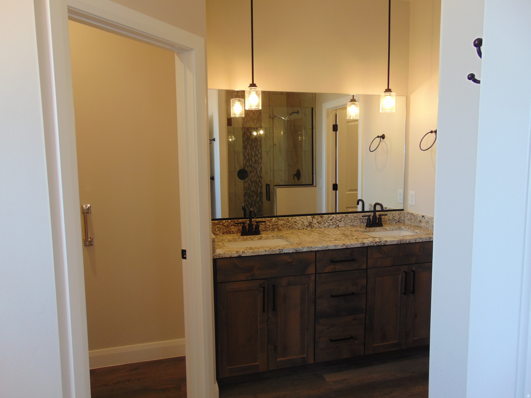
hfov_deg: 69.4
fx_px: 383
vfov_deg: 54.9
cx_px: 266
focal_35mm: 25
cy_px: 199
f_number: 3
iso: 80
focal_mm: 4.5
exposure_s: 1/30
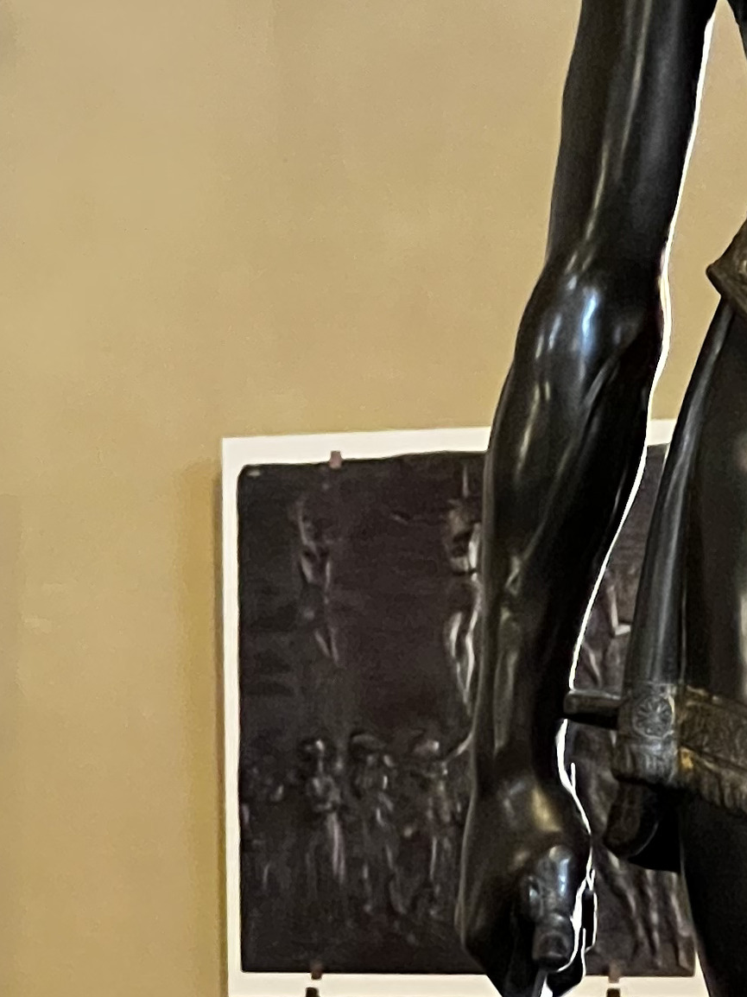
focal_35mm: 267
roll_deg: -0.2
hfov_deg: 5.5
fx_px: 7685
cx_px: 984
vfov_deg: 7.4
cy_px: 657
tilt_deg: +2.5
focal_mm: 9
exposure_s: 1/60
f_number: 2.8
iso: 640
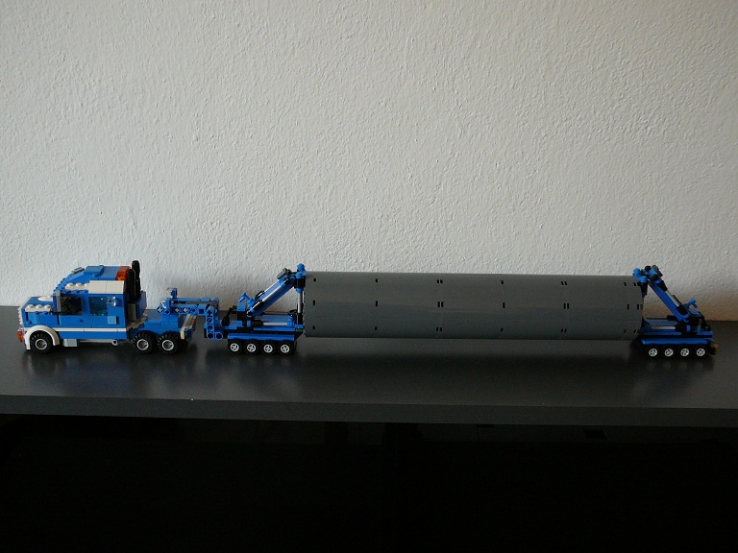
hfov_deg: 45.8
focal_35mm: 41
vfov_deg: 35.1
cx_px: 369
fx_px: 874
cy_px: 276
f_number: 3.1
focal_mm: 6.1
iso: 160
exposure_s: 1/30
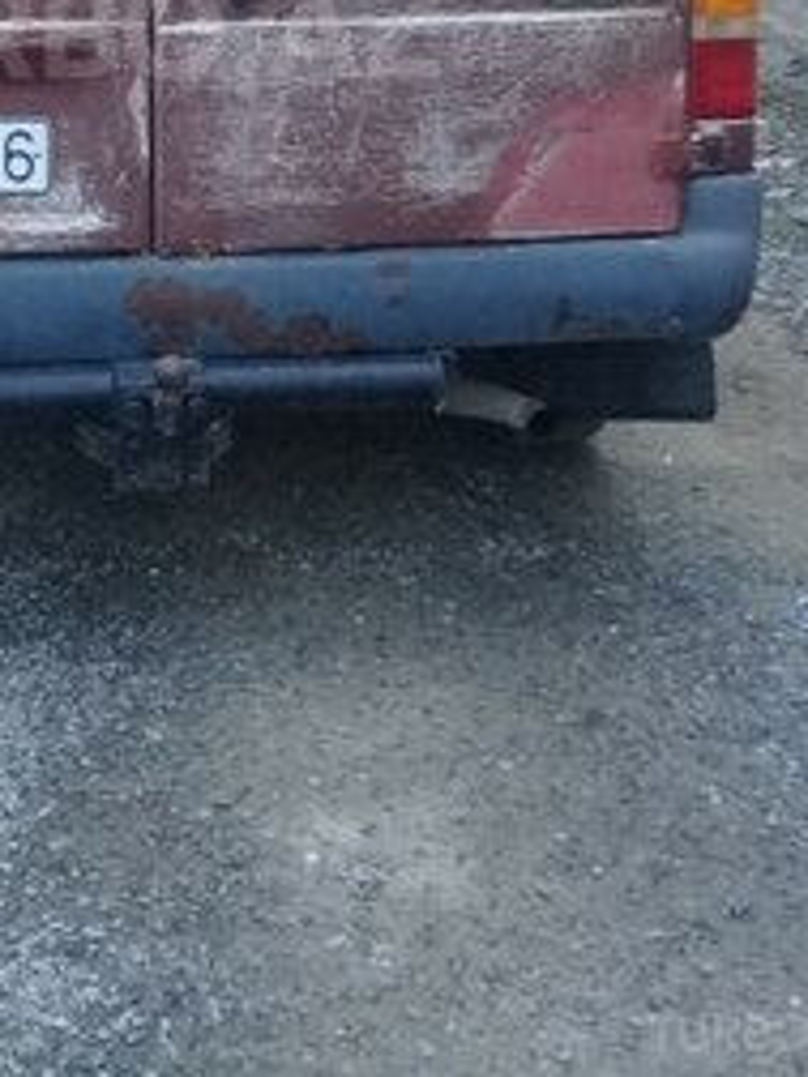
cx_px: 111
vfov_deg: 29.8
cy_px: 30
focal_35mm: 61
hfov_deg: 23.5
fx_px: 1898
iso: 160
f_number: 2.2
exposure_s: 1/33
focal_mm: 3.3
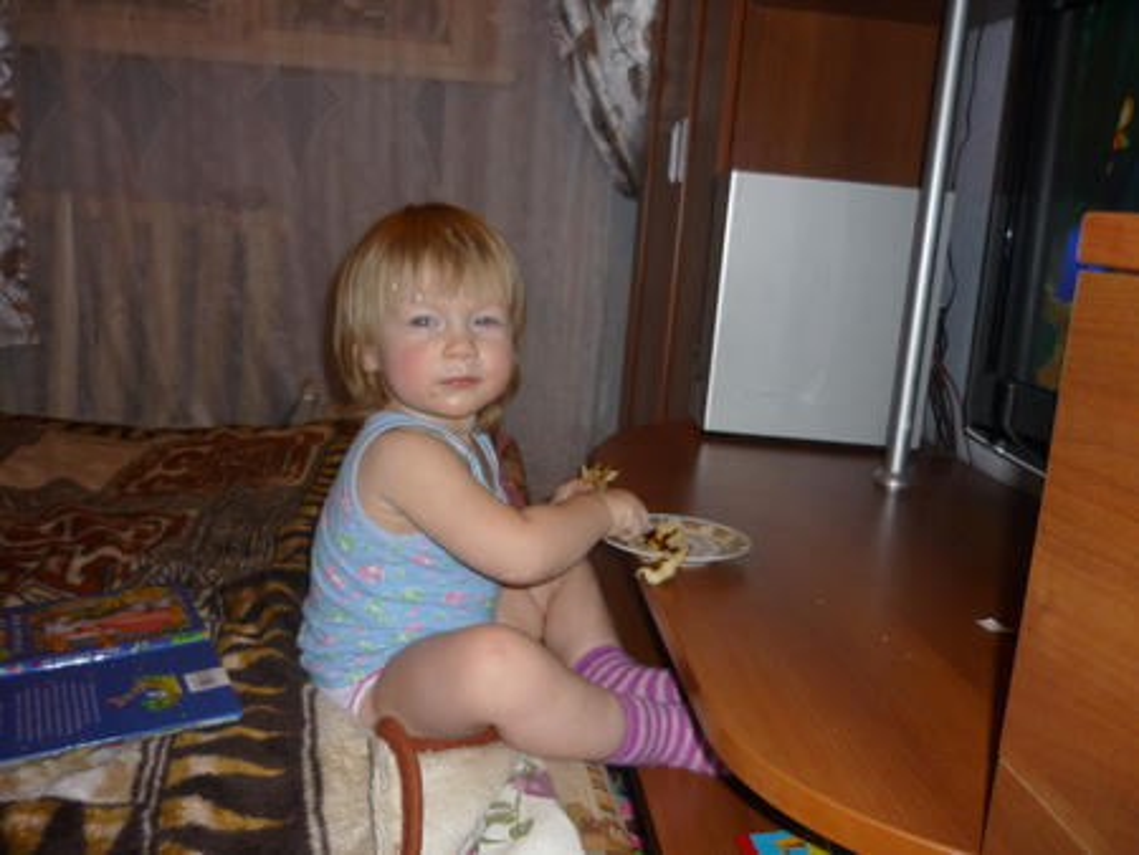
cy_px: 428
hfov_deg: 55.3
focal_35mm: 33
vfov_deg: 43.0
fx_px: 1086
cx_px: 570
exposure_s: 1/30
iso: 100
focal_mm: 5.5
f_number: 2.8
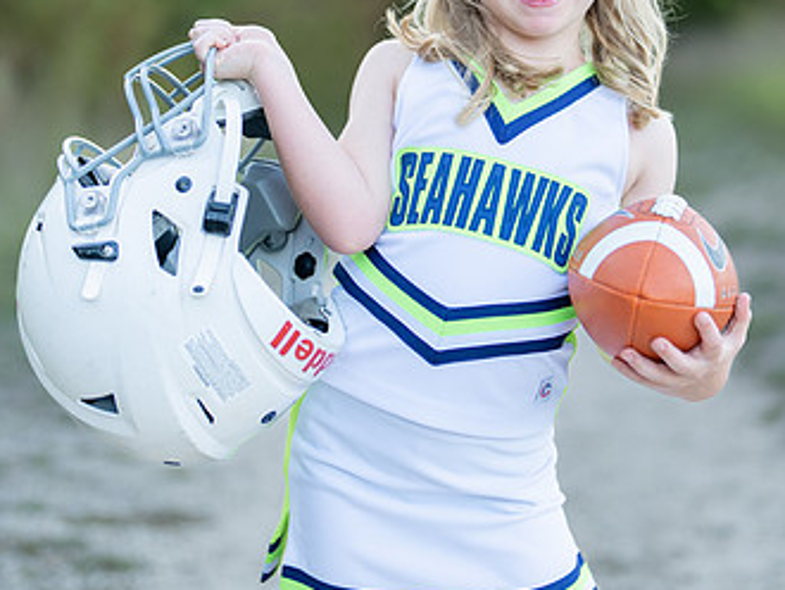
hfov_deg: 20.6
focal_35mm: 95
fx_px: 2156
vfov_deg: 15.5
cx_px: 497
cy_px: 119
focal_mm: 50
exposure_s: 1/800
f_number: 1.2
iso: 100
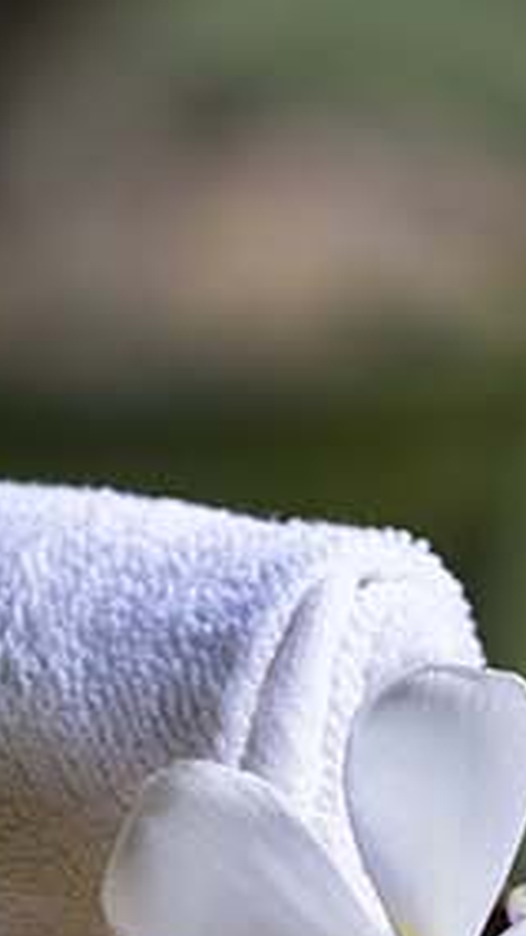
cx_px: 539
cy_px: -347
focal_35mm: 1066
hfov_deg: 1.1
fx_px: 26456
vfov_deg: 2.0
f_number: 3.5
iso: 160
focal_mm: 200
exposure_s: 1/200
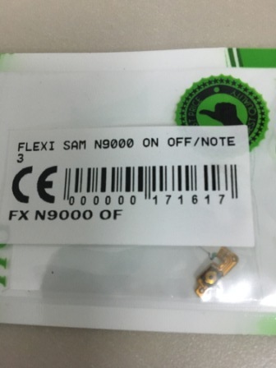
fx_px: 308
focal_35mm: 29
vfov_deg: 61.7
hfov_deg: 48.2
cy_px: 184
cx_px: 138
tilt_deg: -78.1
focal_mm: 4.15
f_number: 2.2
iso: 250
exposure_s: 1/33
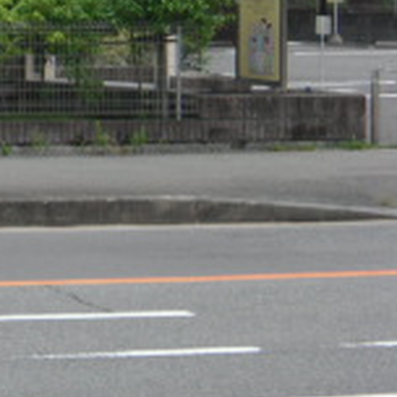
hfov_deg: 8.2
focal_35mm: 201
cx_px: -436
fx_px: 2608
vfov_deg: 8.6
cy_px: -133
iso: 64
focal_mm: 9.8
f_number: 4.8
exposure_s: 1/320
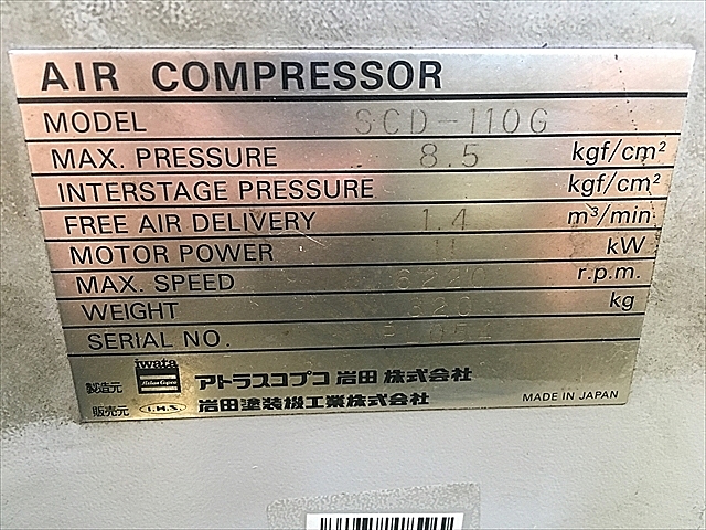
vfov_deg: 48.2
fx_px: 591
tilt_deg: -22.3
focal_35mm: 29
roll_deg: +0.8
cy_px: 265
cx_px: 353
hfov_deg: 61.7
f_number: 2.2
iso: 160
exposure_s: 1/30
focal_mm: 4.15
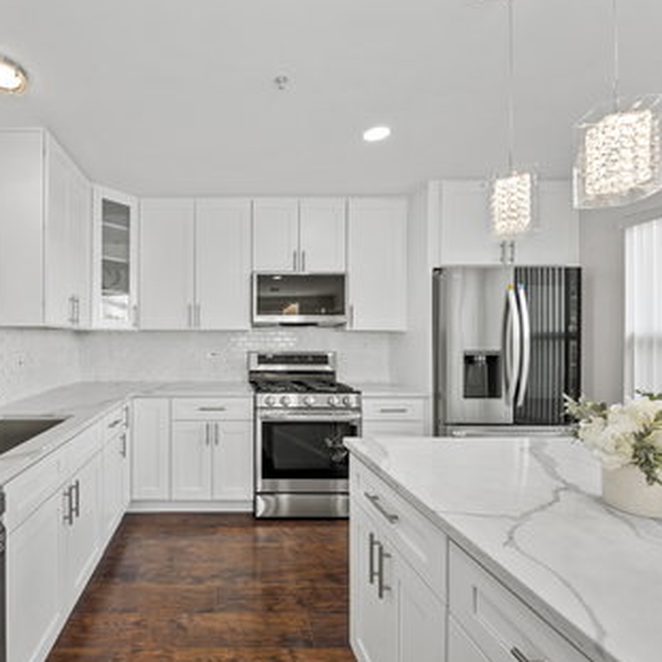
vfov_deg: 84.0
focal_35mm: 17
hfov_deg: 81.4
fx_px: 368
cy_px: 332
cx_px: 227
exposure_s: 1/80
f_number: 7.1
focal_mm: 13
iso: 400
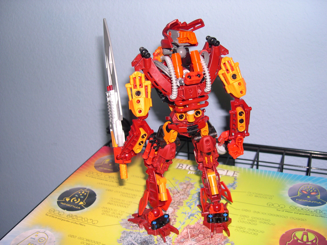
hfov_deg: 49.0
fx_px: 359
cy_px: 122
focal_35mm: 38
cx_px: 164
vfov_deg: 37.7
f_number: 2.8
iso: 100
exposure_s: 1/60
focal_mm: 8
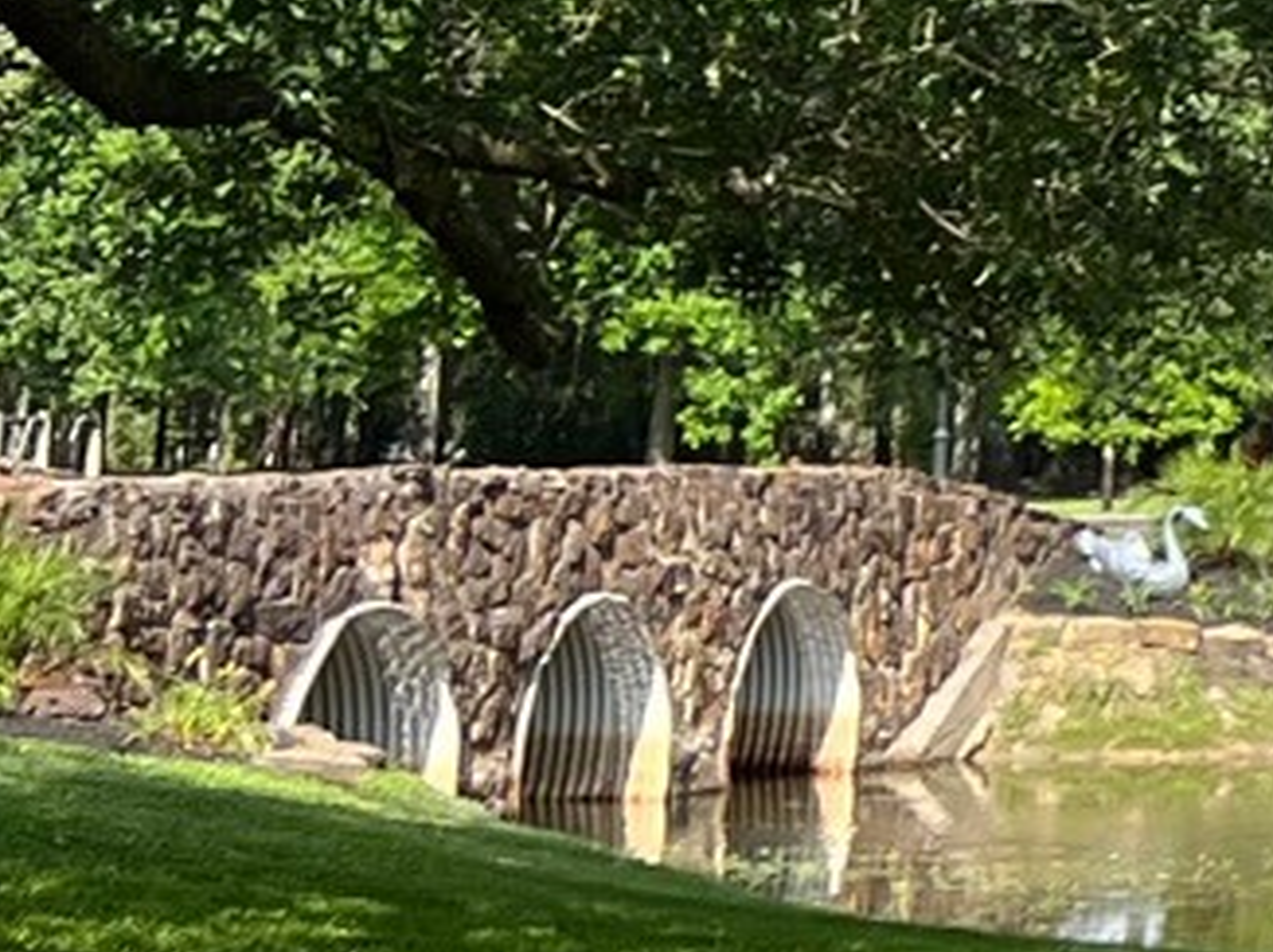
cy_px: -328
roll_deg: -0.7
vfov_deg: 9.0
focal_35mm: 161
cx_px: 3296
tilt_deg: +6.8
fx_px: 5916
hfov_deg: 10.2
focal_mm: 5.7
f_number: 1.5
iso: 50
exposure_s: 1/1779
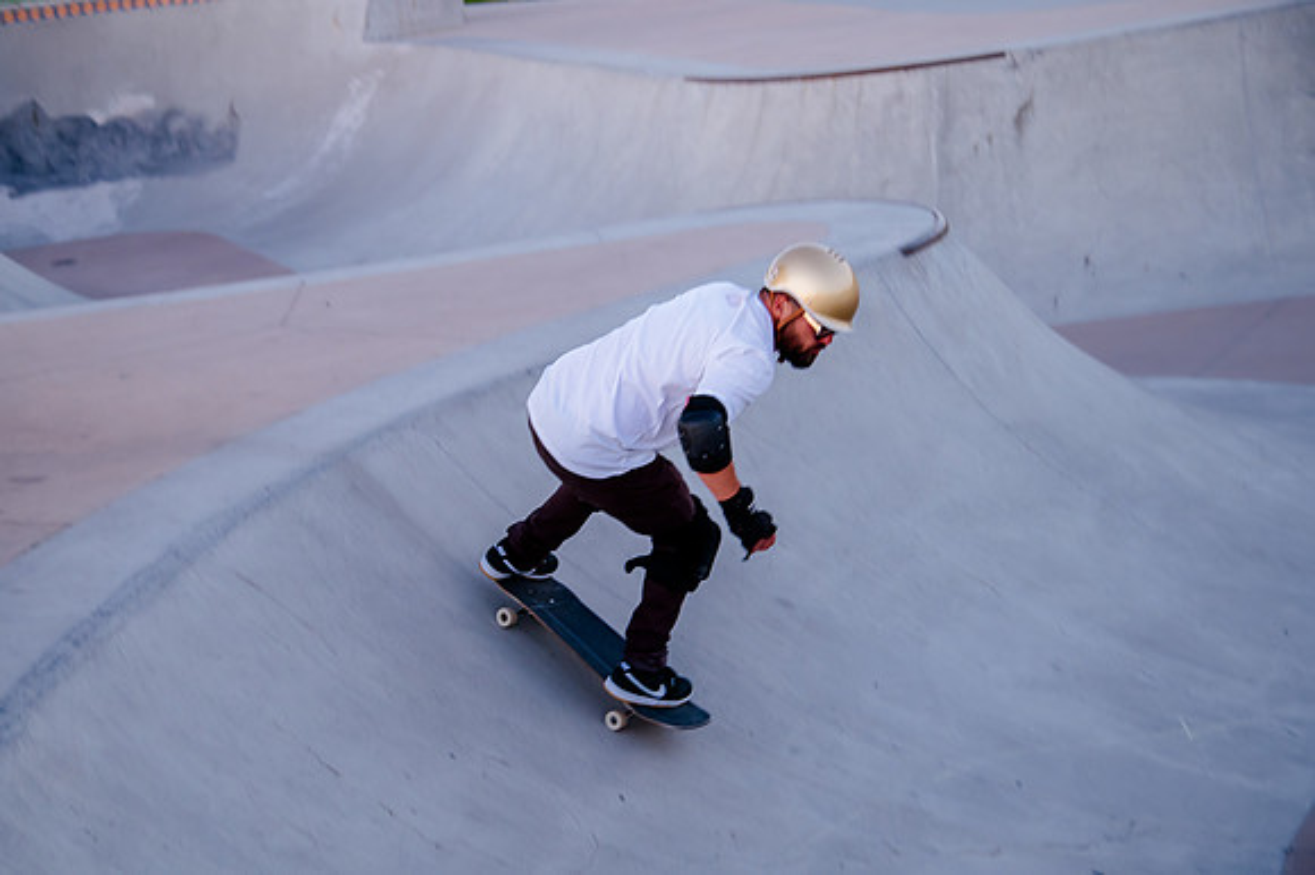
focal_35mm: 63
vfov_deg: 21.7
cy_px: 468
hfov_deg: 32.1
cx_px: 581
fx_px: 2285
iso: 1250
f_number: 4
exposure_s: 1/250
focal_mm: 55
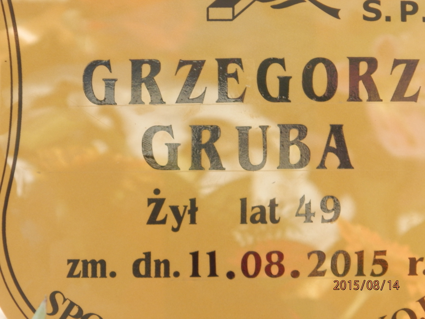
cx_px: 212
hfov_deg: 5.0
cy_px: 160
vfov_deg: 3.7
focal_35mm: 397
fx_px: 4874
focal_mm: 70.9
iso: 200
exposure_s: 1/160
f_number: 5.7
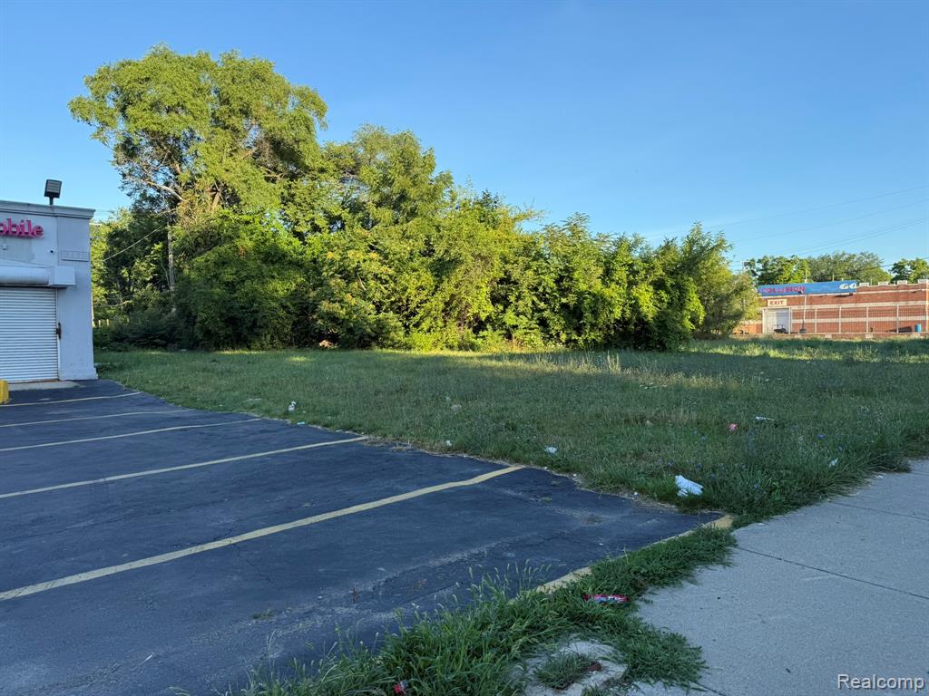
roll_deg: +0.3
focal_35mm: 24
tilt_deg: -0.6
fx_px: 644
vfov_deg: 56.8
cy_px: 348
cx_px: 464
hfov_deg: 71.6
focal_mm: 6.76
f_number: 1.78
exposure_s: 1/1410
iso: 80
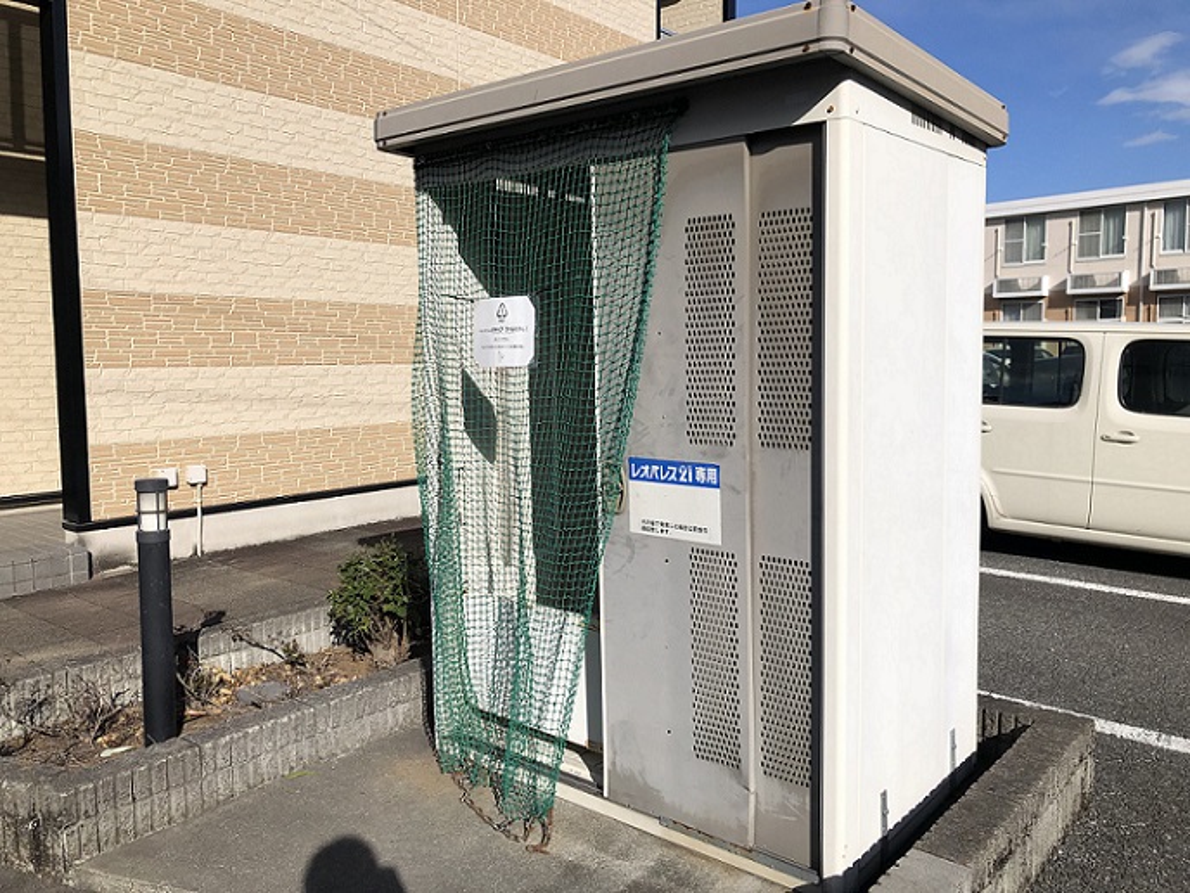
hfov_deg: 63.4
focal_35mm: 28
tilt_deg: -5.7
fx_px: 963
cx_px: 595
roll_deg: -0.5
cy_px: 446
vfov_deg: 49.7
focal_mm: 4
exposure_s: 1/3745
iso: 25
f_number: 1.8
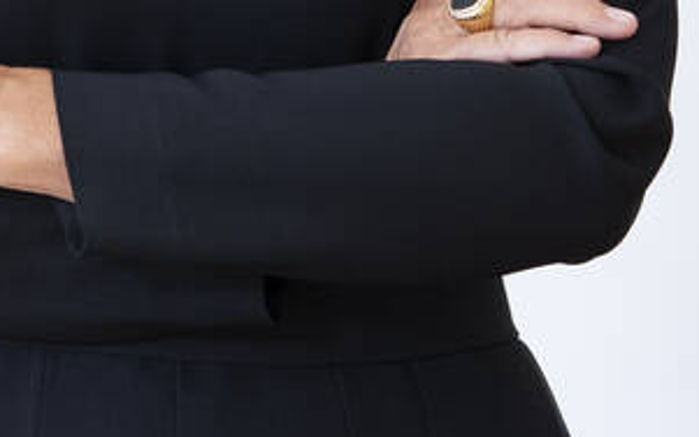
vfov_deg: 3.2
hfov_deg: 5.1
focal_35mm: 403
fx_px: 7676
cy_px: -515
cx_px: -520
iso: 1000
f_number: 3.5
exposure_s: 1/160
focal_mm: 85
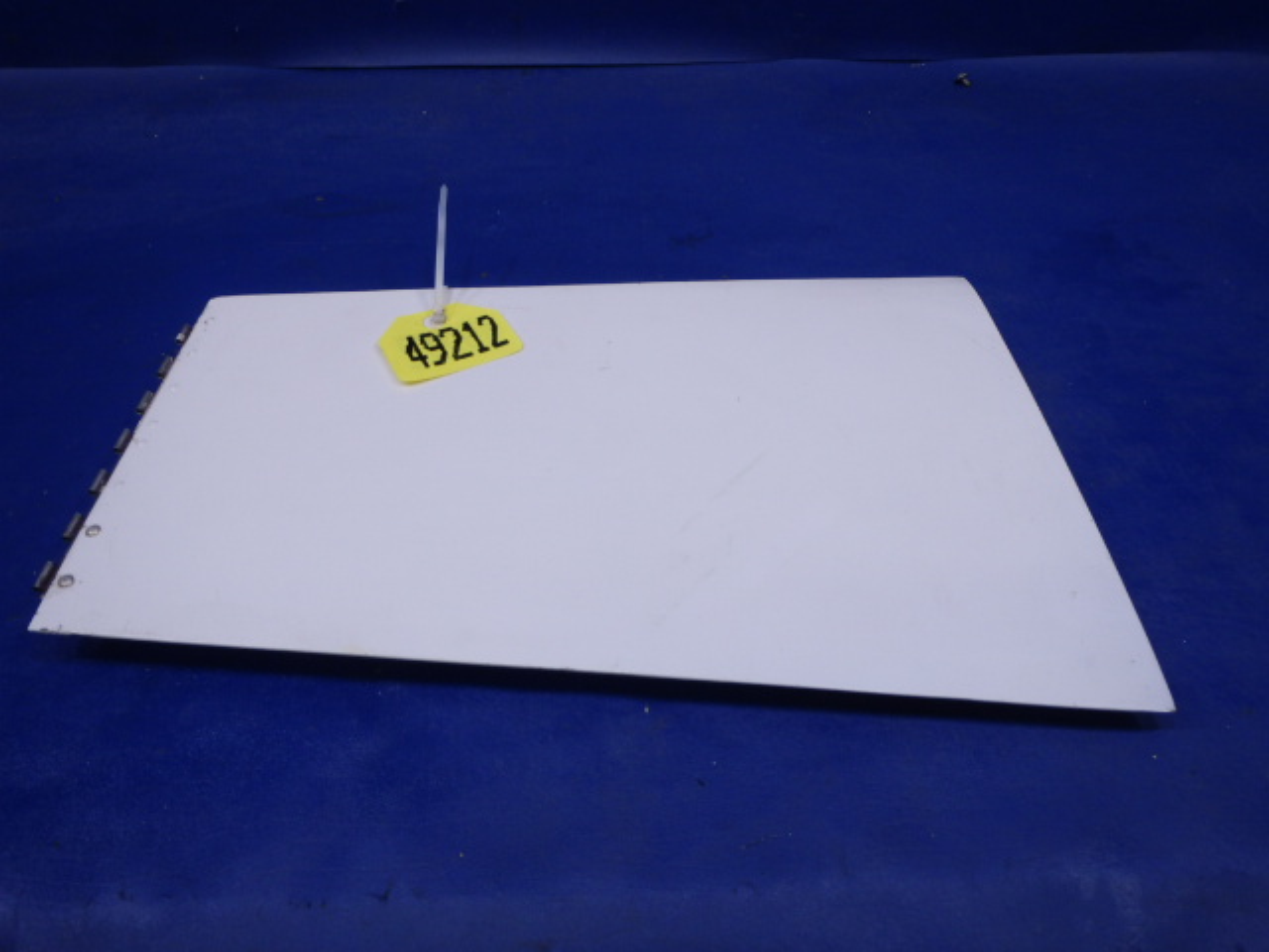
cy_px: 476
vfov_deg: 49.7
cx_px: 634
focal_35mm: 28
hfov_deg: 63.4
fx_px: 1026
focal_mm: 5
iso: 200
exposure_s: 1/30
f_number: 3.9
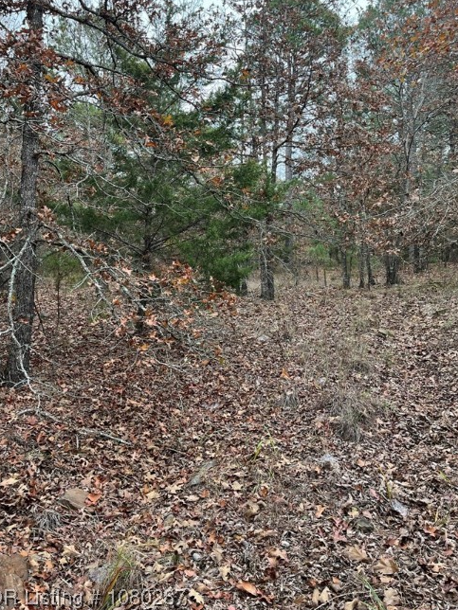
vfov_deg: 58.0
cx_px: 194
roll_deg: +1.3
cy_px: 255
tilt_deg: +4.6
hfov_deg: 45.3
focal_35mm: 31
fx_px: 547
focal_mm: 5.1
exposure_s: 1/187
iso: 50
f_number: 1.6
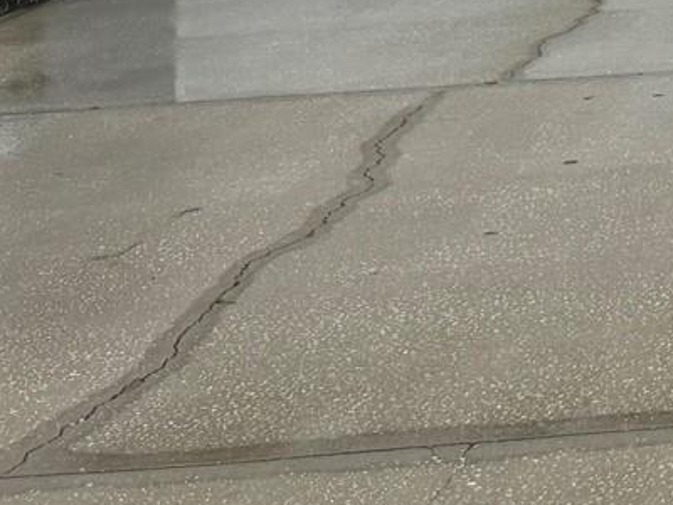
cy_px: -481
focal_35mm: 104
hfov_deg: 16.3
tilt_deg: +0.3
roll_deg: +0.1
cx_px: 1154
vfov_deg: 12.6
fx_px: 2022
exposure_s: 1/903
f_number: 1.6
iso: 50
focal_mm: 5.96
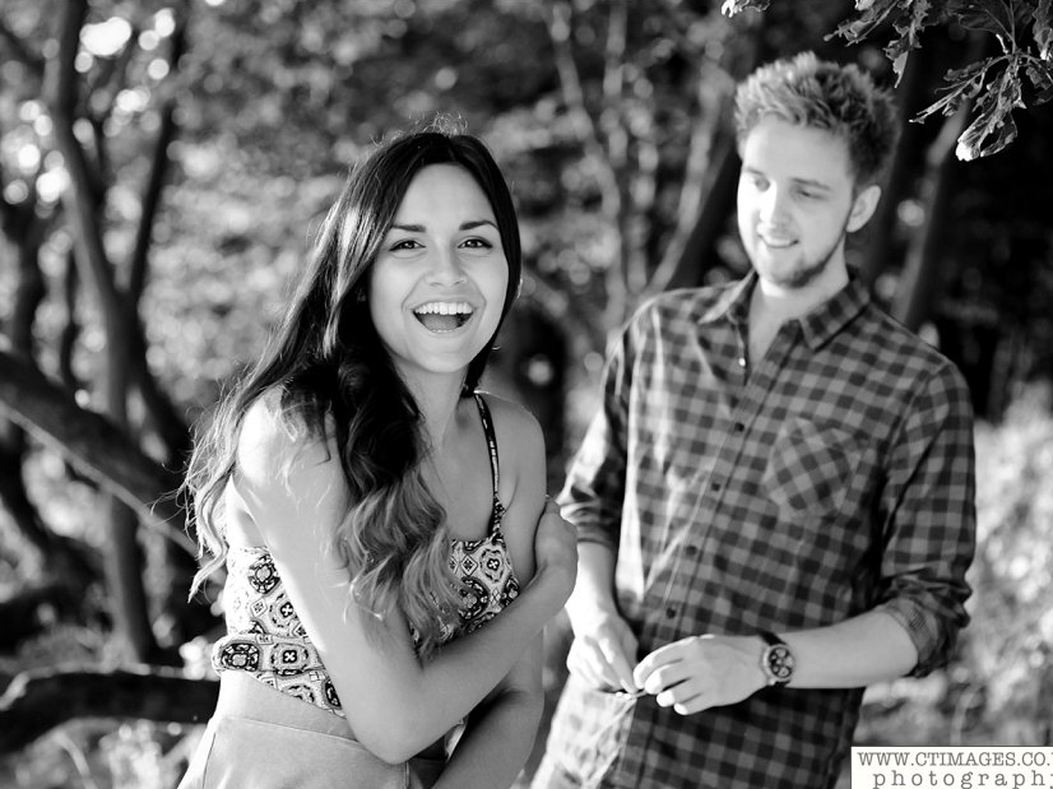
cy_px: 395
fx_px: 2828
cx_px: 487
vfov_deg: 15.9
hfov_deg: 21.1
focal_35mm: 93
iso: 1250
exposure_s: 1/320
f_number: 3.5
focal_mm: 85
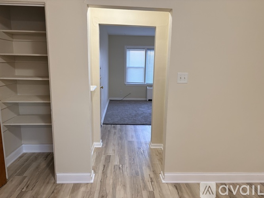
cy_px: 99
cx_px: 132
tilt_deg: -9.6
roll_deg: +0.5
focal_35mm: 26
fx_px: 198
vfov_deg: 53.0
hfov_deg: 67.3
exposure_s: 1/60
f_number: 1.6
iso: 100
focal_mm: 5.96
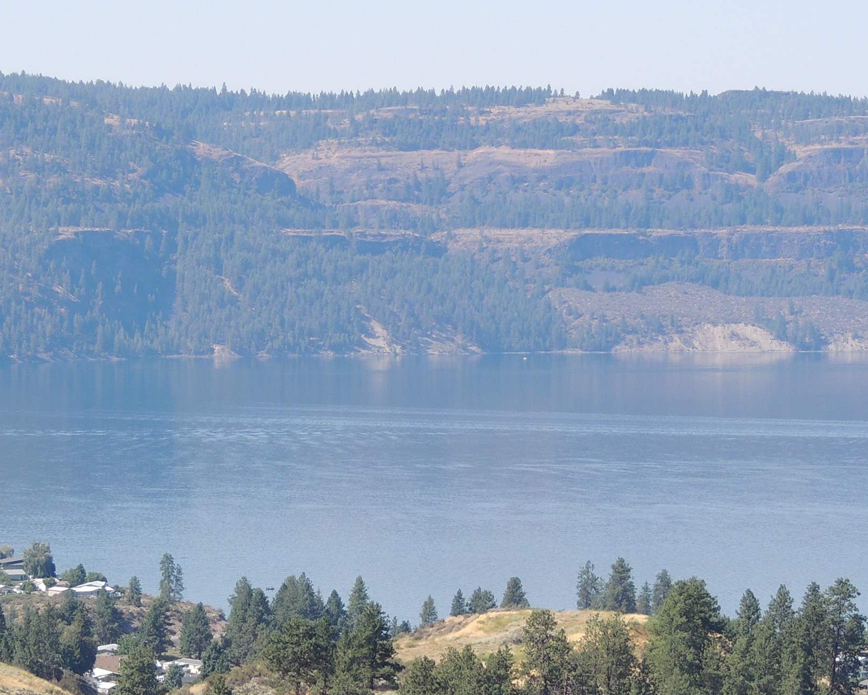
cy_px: 464
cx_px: 309
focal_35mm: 193
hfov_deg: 10.0
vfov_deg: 8.0
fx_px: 4958
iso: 100
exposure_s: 1/500
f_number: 4.2
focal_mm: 18.7
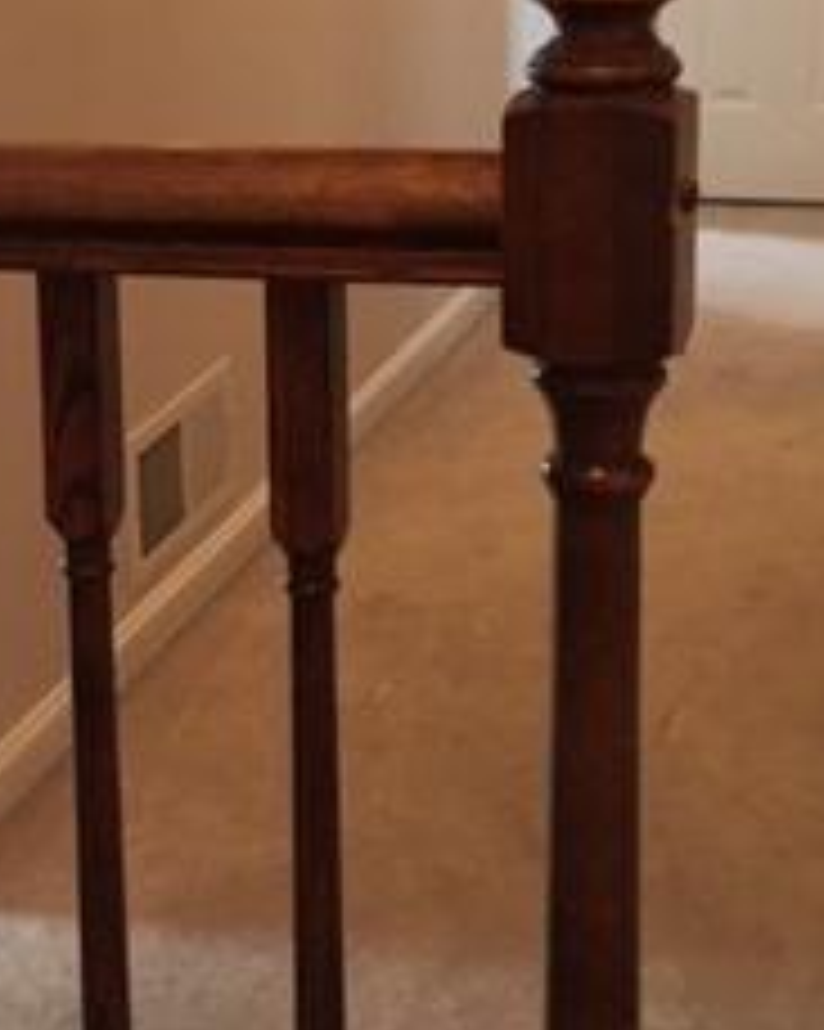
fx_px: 2410
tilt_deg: -14.5
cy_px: 391
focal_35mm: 79
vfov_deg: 24.1
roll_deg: +3.3
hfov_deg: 19.0
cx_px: 72
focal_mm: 4.15
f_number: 2.2
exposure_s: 1/30
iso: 200
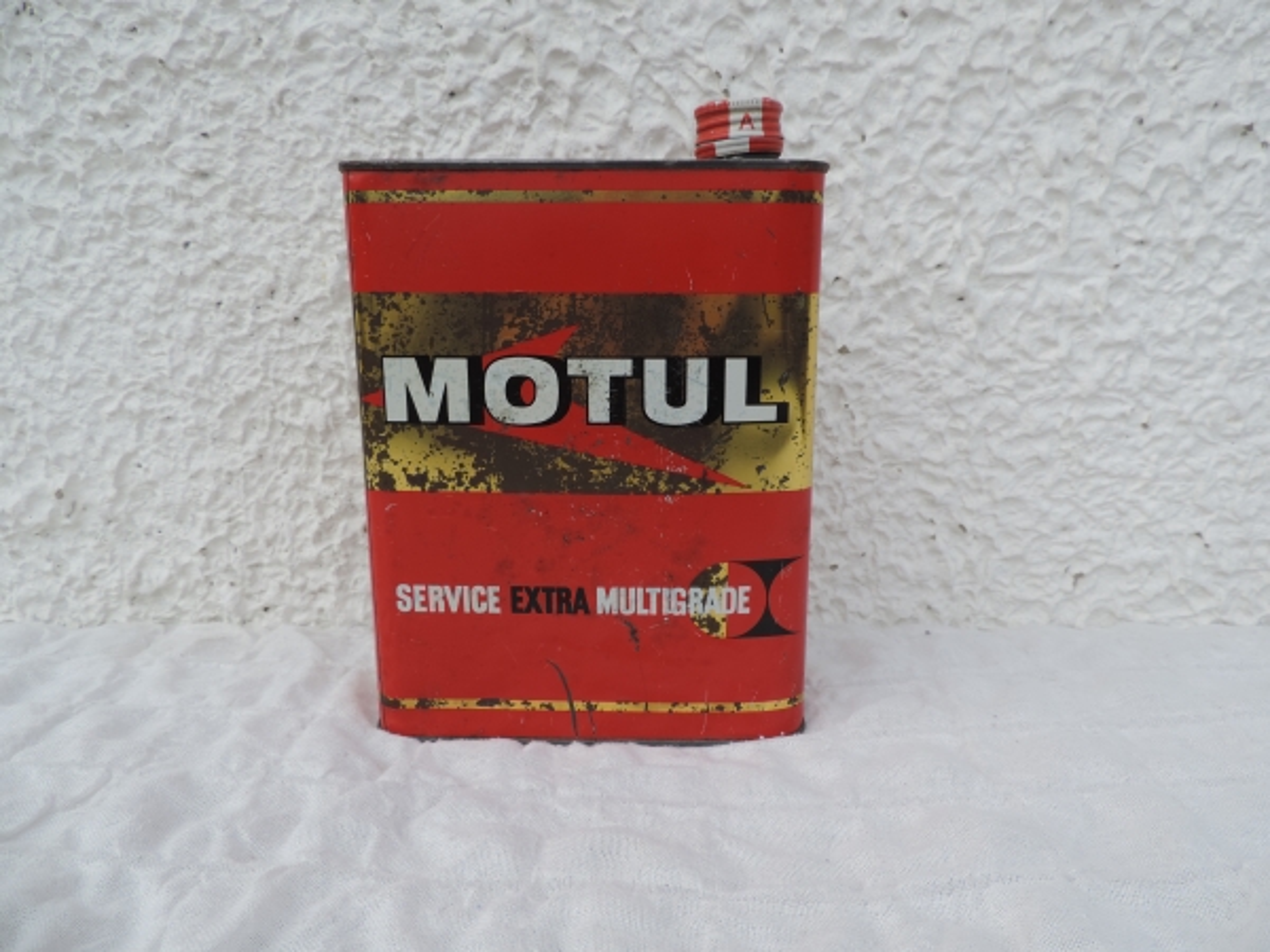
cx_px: 635
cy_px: 476
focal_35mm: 24
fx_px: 881
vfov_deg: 56.8
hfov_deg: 71.6
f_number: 3
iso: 80
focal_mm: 4.3
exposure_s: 1/500
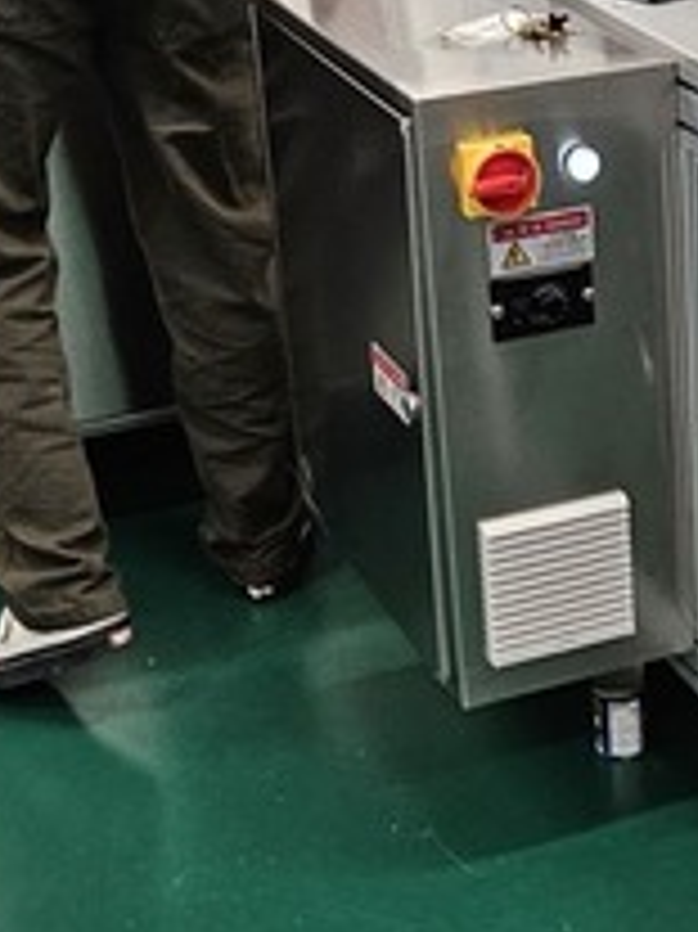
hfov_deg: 16.1
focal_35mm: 89
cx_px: 779
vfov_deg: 22.0
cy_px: 482
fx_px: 2395
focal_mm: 5.4
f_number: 1.8
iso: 200
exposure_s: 1/180
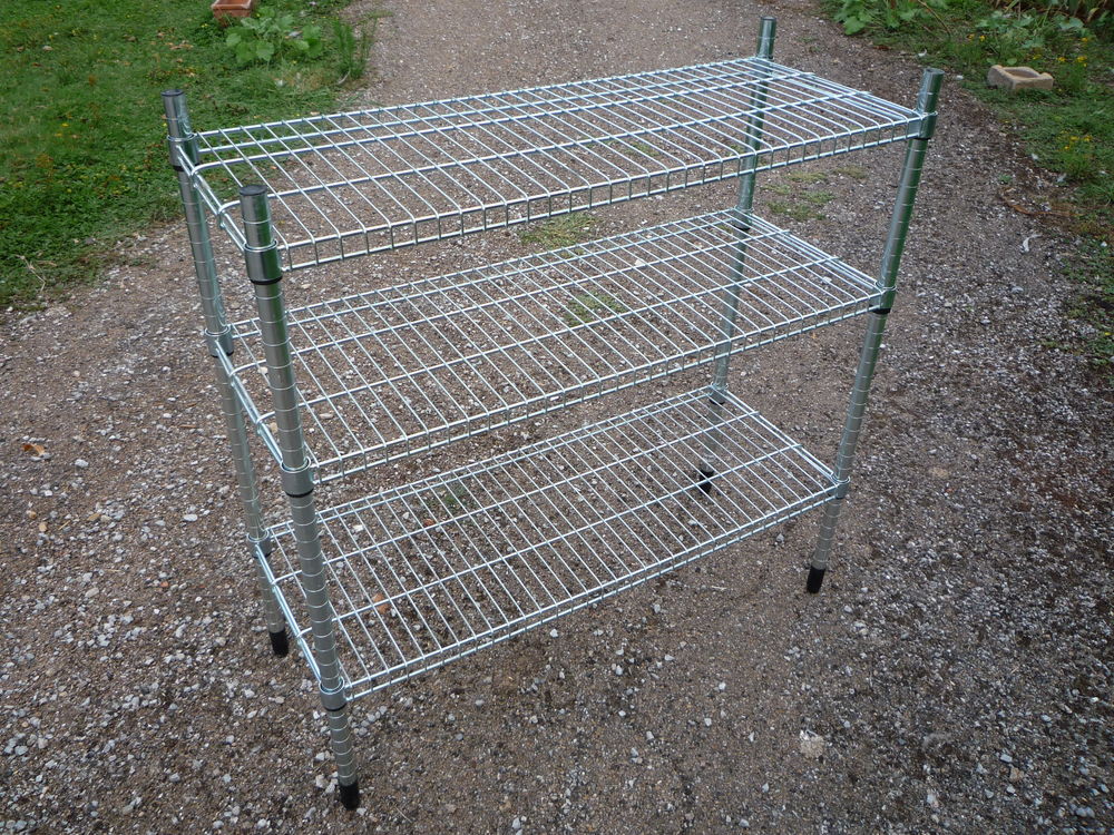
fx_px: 965
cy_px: 418
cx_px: 557
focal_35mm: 30
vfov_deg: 46.8
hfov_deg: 60.0
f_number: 3.3
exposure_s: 1/80
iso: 100
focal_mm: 5.2
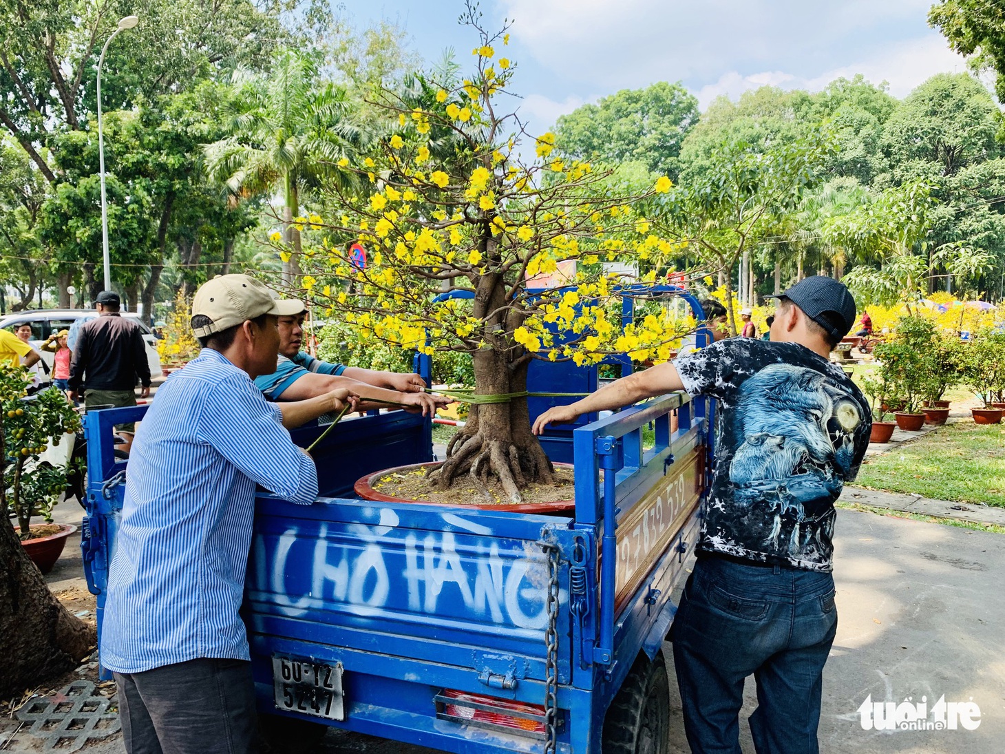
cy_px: 377
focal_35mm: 26
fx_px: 755
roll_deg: +2.0
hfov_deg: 67.3
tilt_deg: -4.0
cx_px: 502
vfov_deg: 53.1
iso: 25
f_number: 1.8
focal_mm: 4.25
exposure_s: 1/594
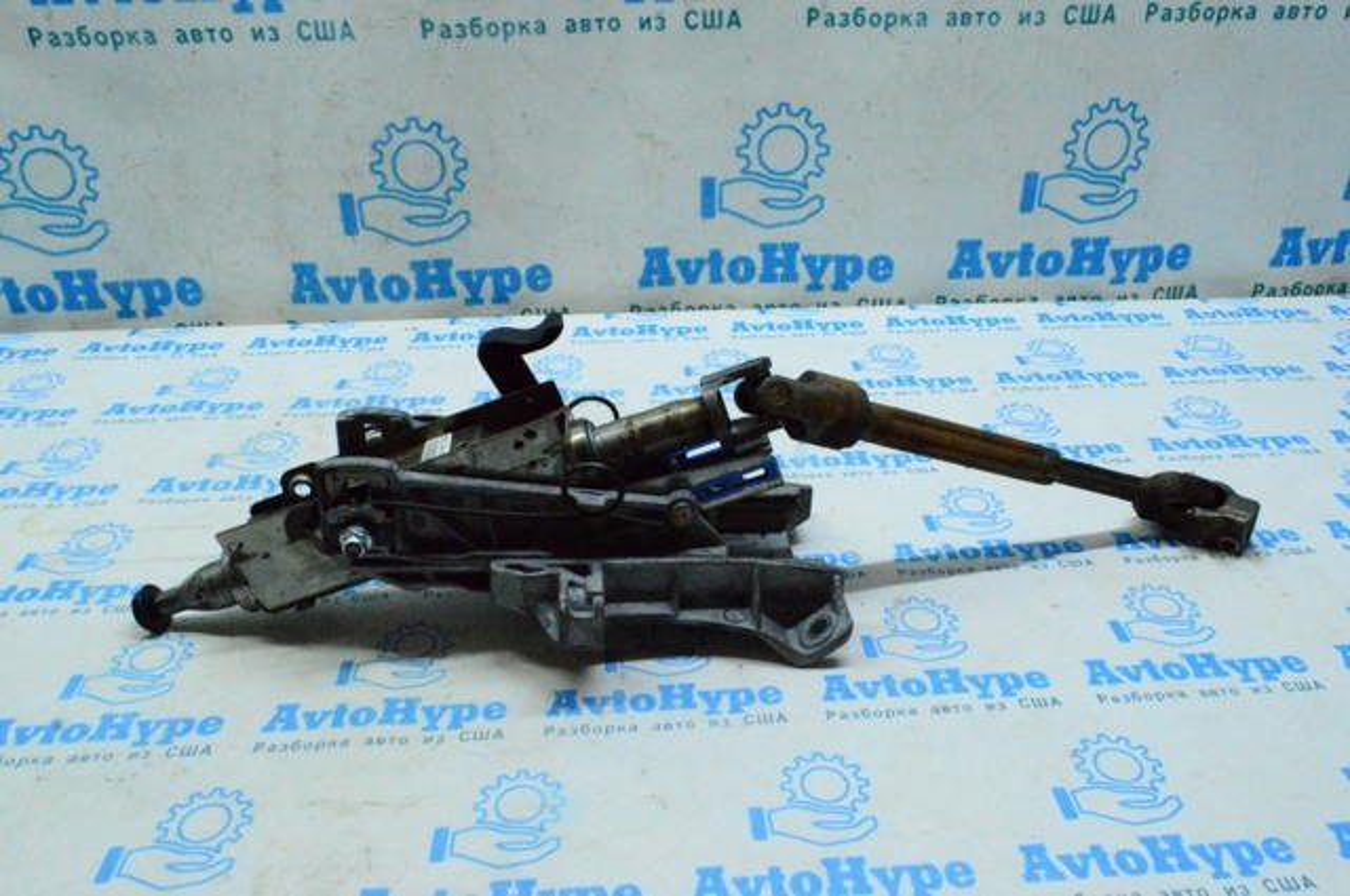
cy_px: 448
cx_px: 675
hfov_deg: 67.4
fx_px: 1011
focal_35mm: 27
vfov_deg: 47.8
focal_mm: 18
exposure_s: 1/100
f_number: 22
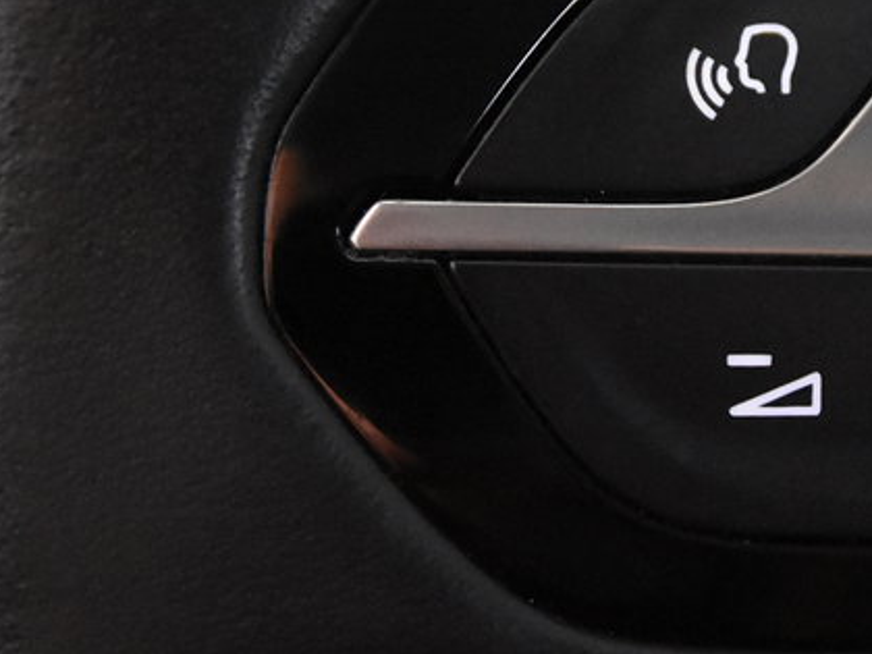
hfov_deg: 11.2
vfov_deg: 8.4
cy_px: 213
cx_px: 783
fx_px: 4434
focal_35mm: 176
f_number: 3.5
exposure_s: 1/60
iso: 8000
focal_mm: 40
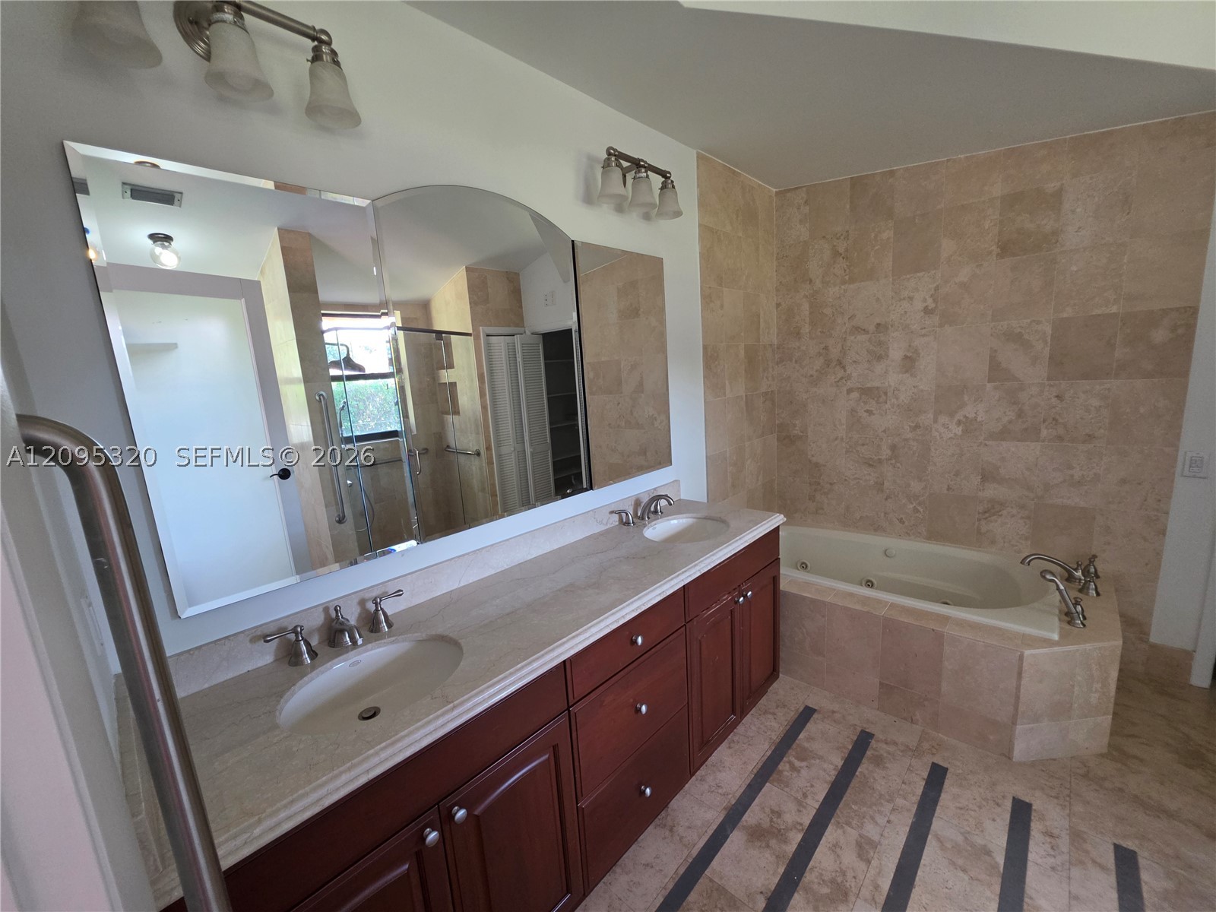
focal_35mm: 13
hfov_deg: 106.2
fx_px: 457
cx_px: 608
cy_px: 456
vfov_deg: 89.9
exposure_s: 1/60
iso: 200
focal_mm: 2.2
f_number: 1.9
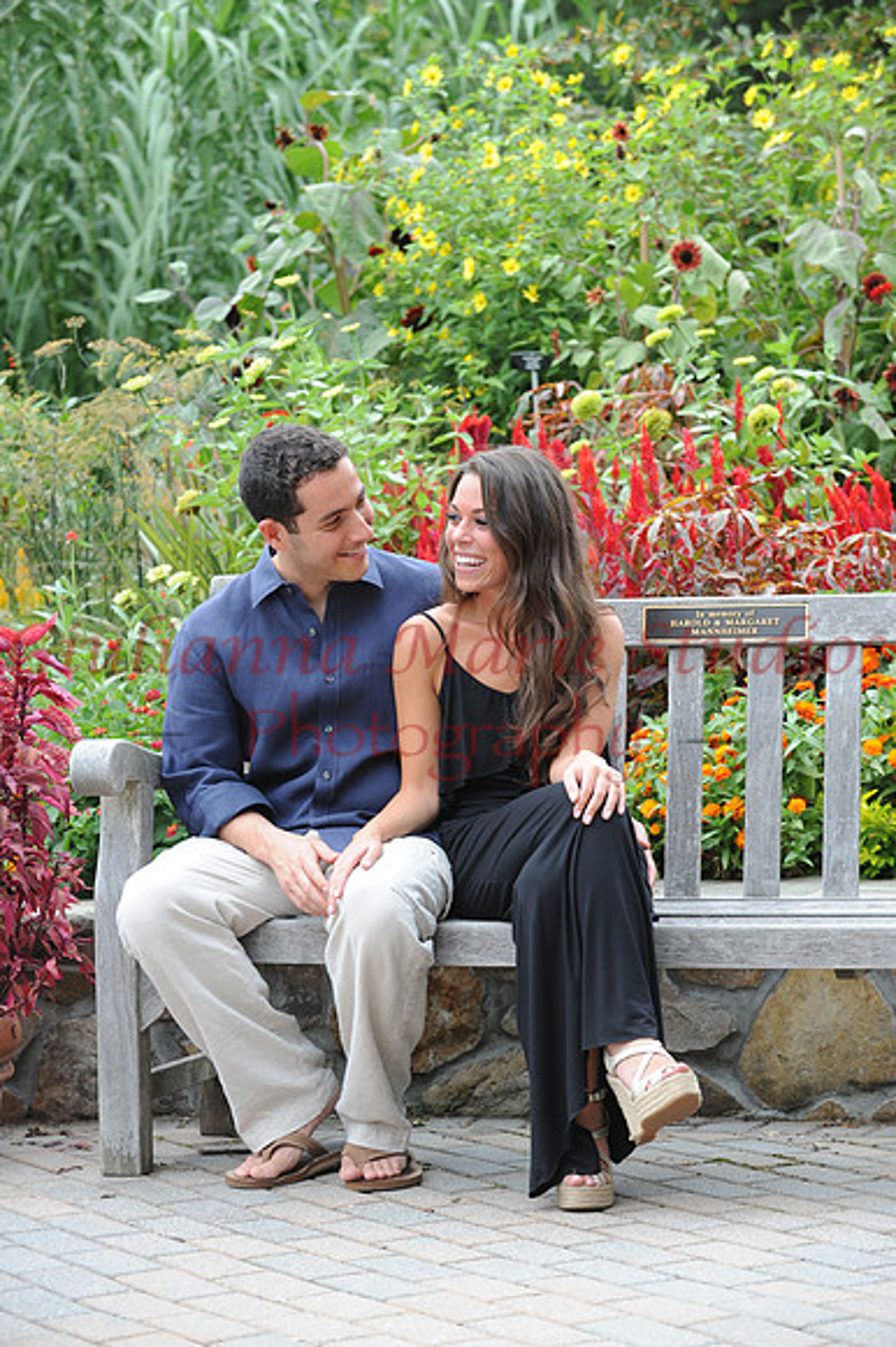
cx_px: 448
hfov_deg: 14.4
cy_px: 674
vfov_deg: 21.5
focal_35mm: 95
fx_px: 3551
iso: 500
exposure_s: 1/160
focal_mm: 95
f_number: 6.3
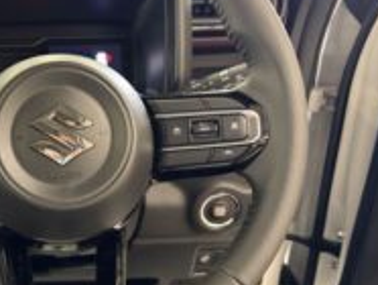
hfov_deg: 36.7
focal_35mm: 49
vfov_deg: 29.7
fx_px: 536
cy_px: 137
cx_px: 47
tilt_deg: -22.6
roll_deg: +1.4
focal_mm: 5.96
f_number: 1.6
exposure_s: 1/33
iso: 500
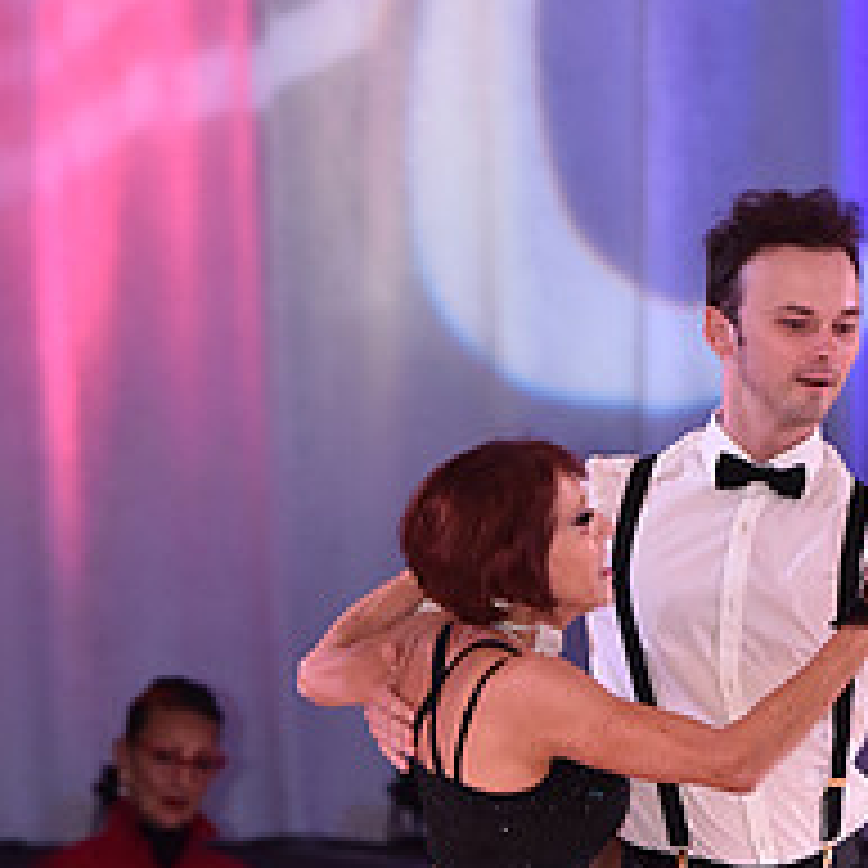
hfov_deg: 3.4
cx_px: 609
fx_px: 14525
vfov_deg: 3.4
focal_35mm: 512
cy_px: 1174
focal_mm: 200
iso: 2000
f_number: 4.5
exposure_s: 1/250
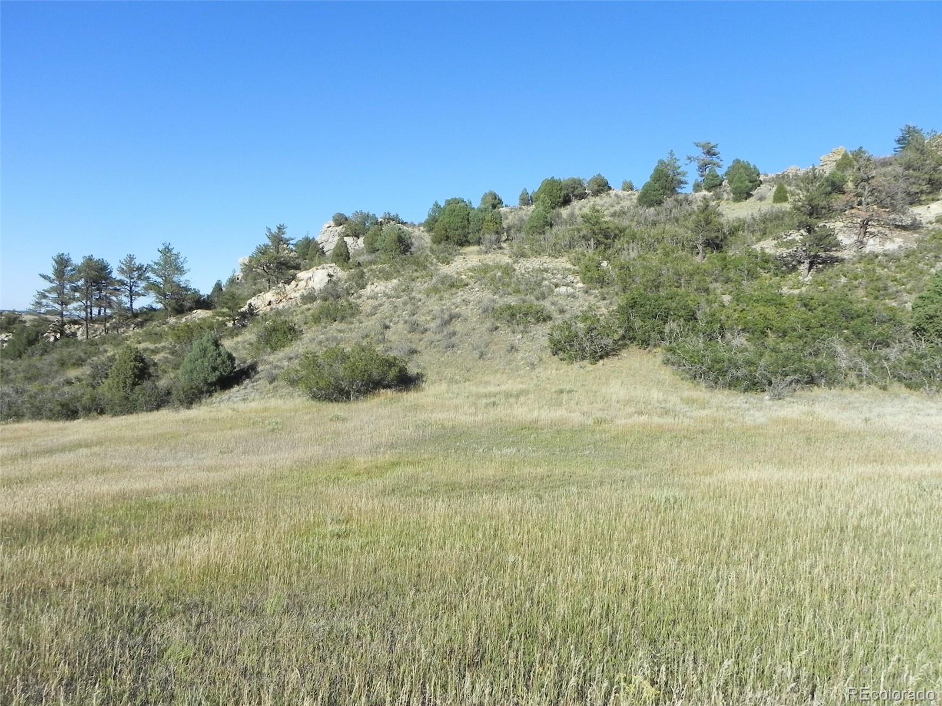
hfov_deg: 67.3
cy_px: 353
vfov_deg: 53.1
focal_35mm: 26
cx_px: 471
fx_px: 708
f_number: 7.1
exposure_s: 1/353
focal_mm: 4.6
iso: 160
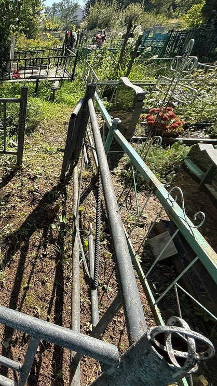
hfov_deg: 39.5
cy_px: 192
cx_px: -40
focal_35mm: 21
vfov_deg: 83.9
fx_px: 215
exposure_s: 1/631
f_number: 2.2
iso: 50
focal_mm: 2.22
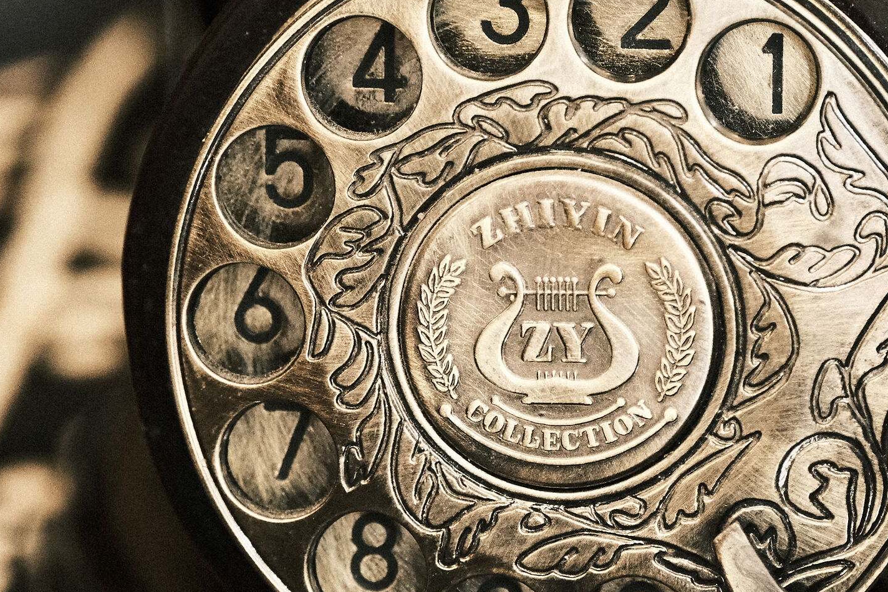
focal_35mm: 467
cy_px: 354
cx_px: 566
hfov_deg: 4.4
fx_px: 11517
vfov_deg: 2.9
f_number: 5
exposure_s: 1/34
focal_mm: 184.6
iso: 6400
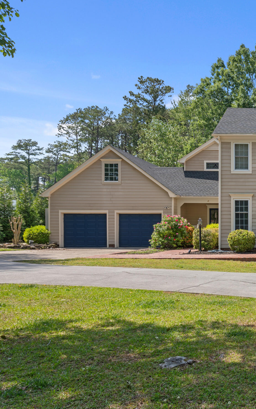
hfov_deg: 33.9
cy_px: 216
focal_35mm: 29
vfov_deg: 64.6
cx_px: 315
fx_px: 324
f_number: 11
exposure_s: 1/30
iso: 100
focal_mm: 17
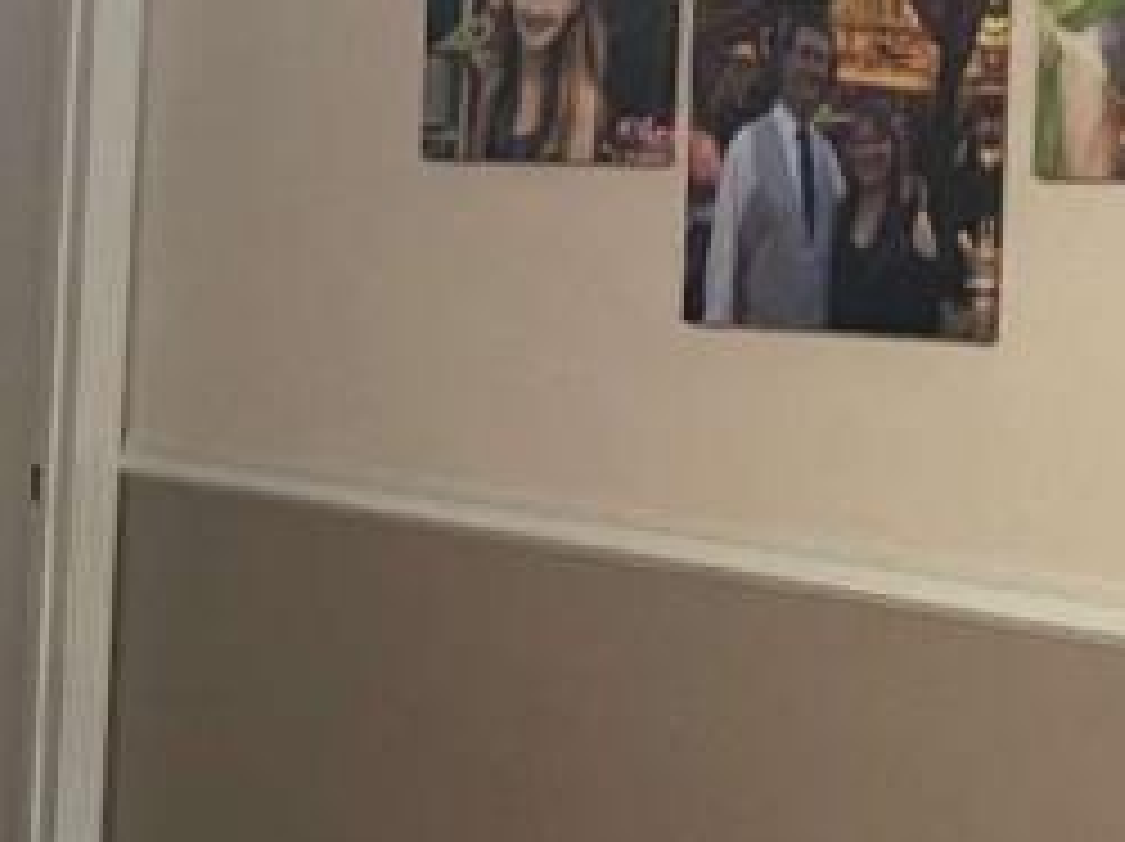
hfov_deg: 13.2
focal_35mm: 125
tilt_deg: -2.9
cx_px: -1238
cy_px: 293
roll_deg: -1.5
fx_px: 4059
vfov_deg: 11.8
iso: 200
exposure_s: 1/60
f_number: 1.6
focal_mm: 4.2
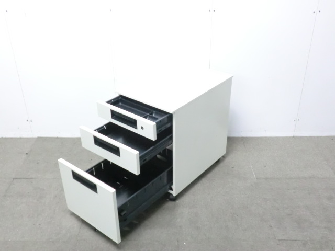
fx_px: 368
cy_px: 126
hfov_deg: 49.0
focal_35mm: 38
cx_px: 168
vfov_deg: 37.7
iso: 800
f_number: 3.9
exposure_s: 1/25
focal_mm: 6.9
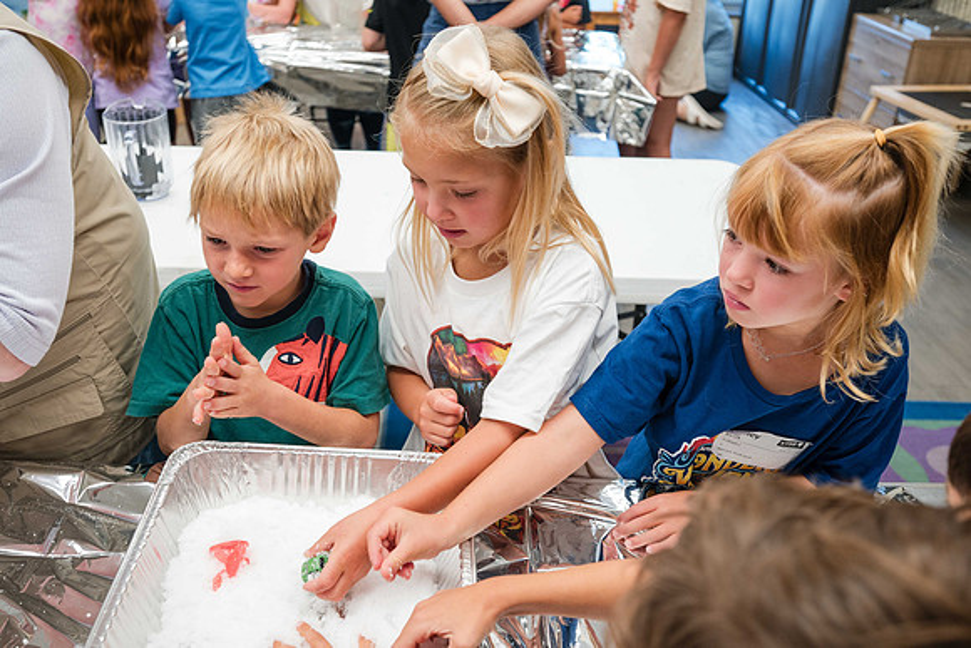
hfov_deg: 57.6
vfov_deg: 40.3
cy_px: 323
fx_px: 883
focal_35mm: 33
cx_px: 479
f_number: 4
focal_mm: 30
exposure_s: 1/125
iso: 1400
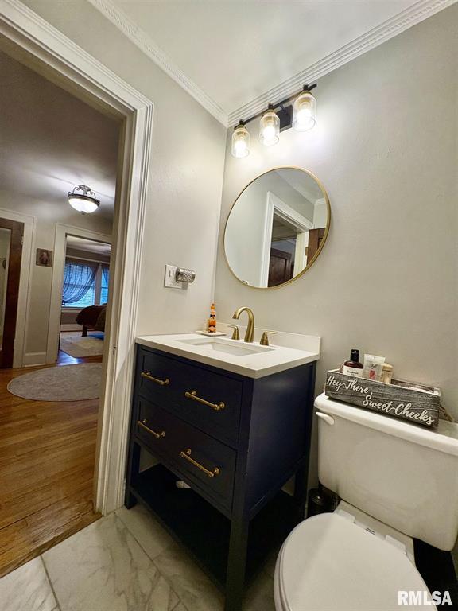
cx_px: 229
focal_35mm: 14
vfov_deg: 102.1
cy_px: 306
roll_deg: -5.4
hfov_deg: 85.7
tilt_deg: -0.1
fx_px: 247
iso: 200
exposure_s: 1/60
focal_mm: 2.22
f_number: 2.2
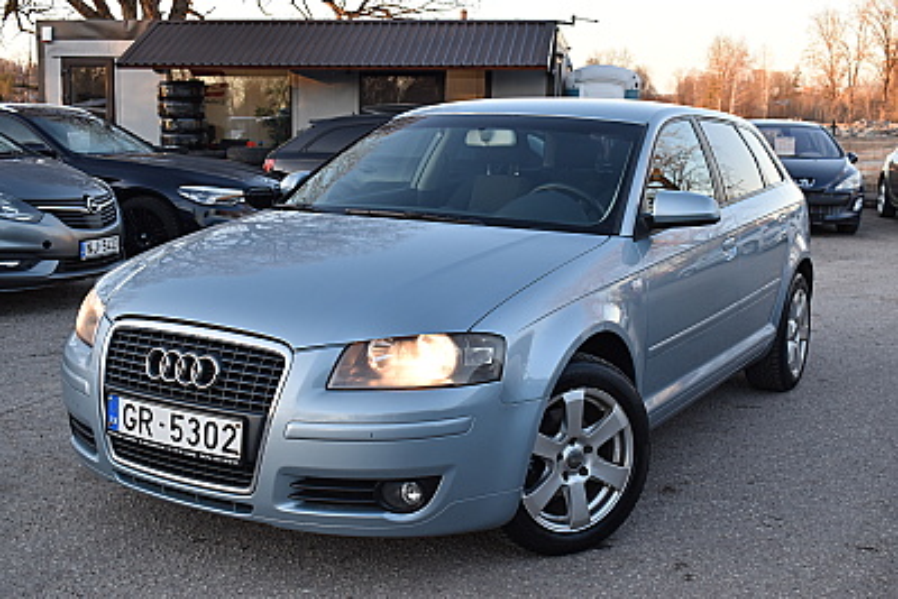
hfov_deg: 44.9
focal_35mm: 44
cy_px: 300
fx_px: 1085
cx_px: 449
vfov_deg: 30.9
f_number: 6.3
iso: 400
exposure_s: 1/125
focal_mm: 29
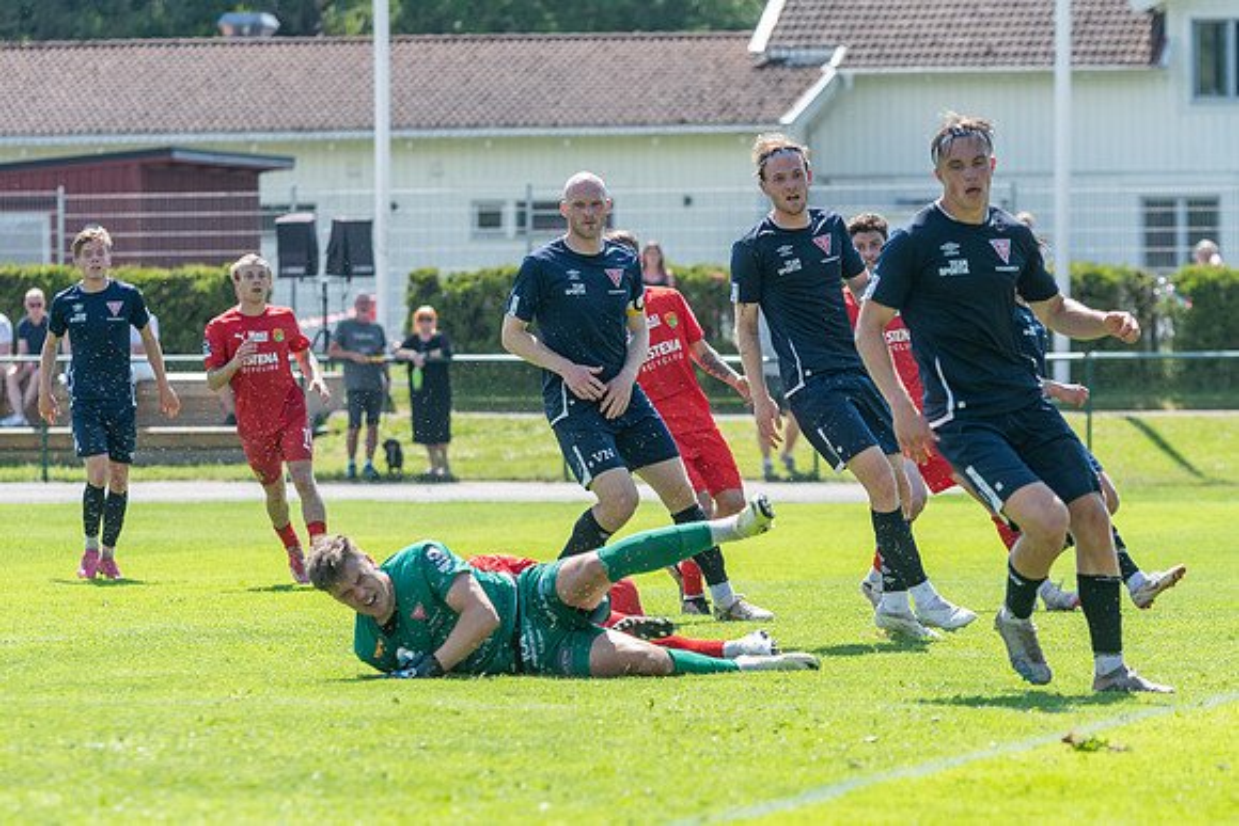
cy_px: 413
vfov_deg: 5.7
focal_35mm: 240
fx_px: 8262
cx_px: 620
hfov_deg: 8.6
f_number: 4.5
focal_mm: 160
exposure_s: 1/1600
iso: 560
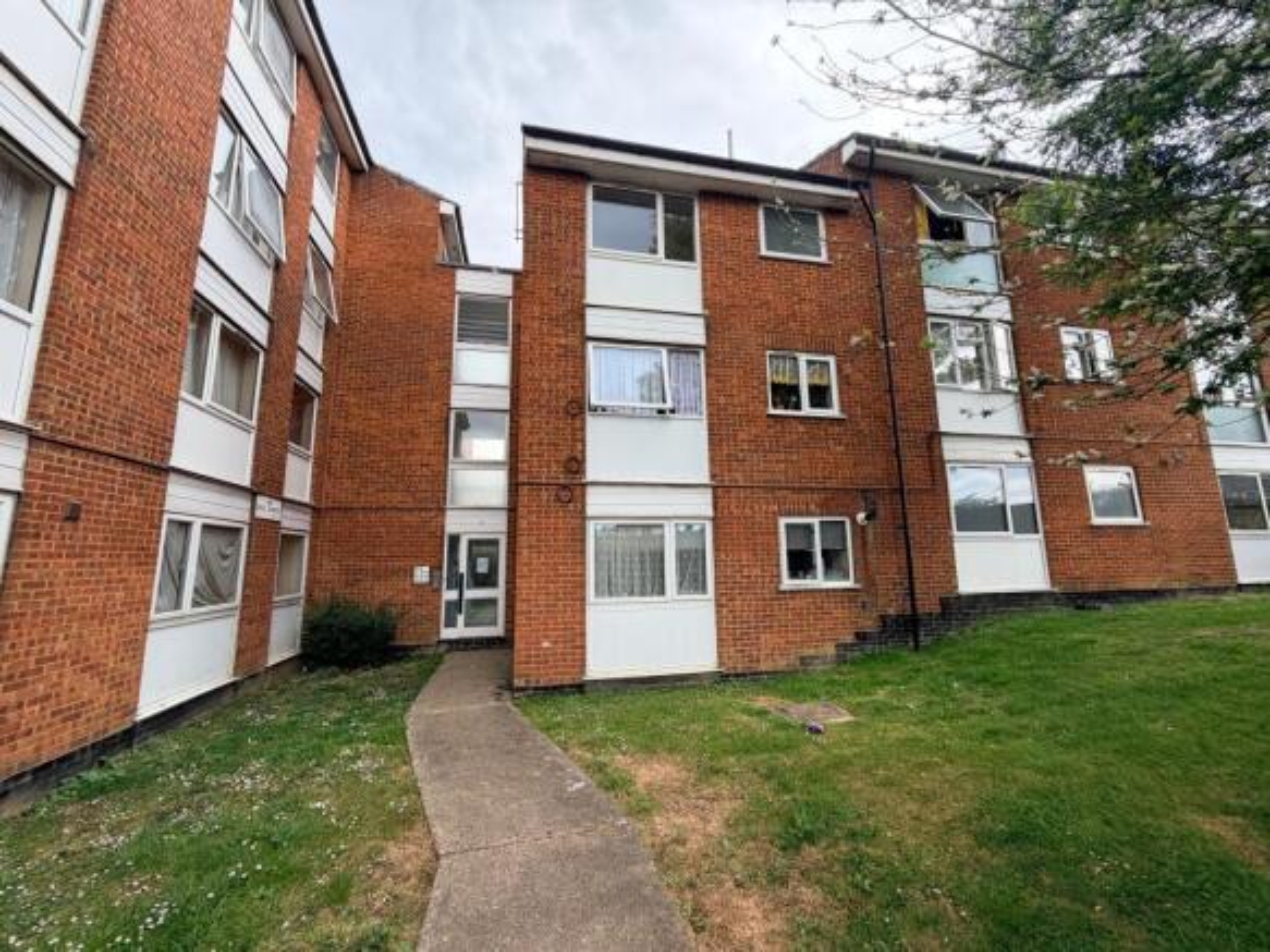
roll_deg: +1.1
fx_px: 514
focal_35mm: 14
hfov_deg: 102.1
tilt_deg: +9.9
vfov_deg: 85.7
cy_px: 476
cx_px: 635
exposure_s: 1/220
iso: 50
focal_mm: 2.22
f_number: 2.2
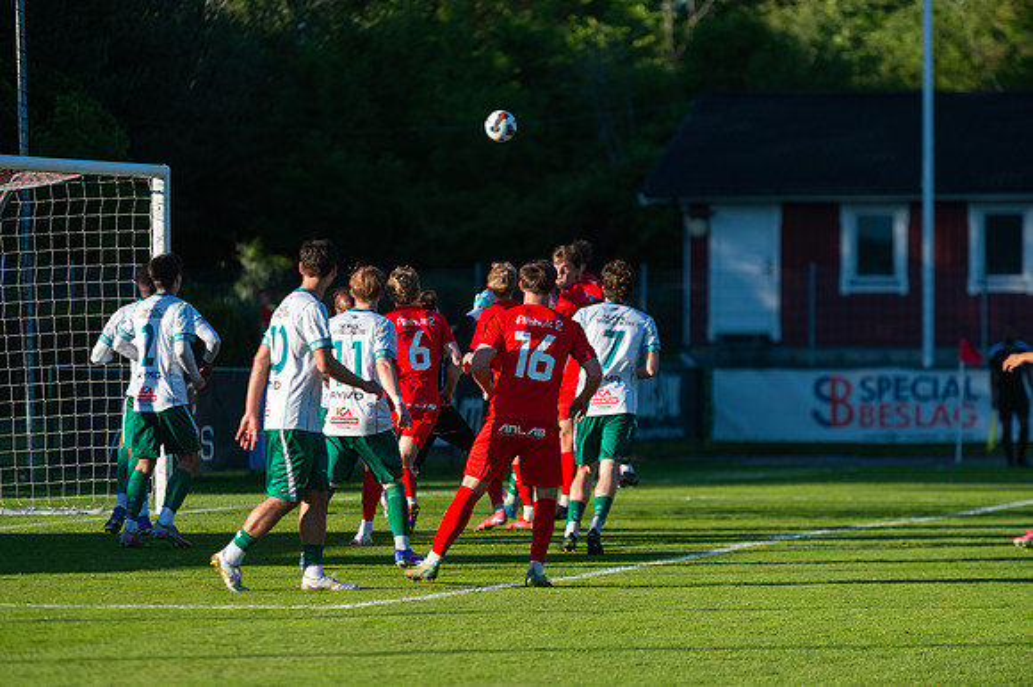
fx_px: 5735
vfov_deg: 6.9
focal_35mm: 200
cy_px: 344
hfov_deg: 10.3
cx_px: 516
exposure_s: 1/1250
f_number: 3.2
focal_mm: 200
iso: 200
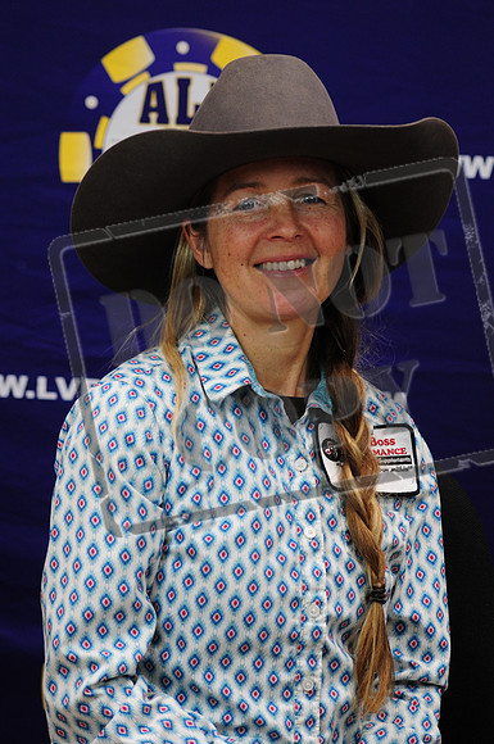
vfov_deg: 16.7
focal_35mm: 123
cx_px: 247
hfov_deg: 11.1
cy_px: 372
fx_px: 2539
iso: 640
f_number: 4
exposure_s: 1/125
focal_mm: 82
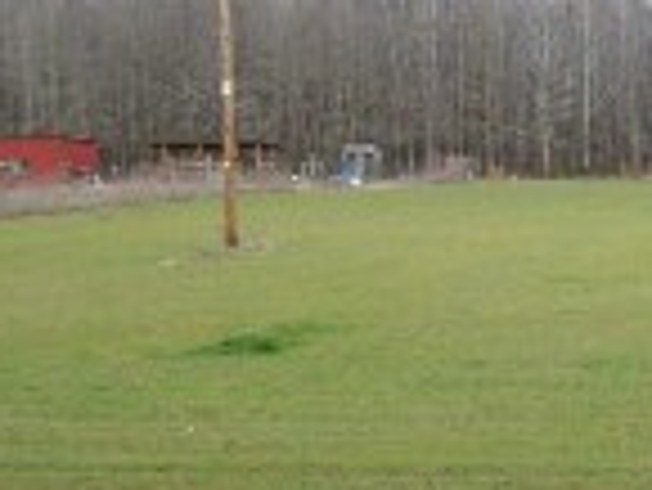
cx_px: 814
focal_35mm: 124
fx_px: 2338
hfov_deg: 15.2
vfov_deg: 12.0
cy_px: 232
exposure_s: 1/429
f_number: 2.7
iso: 80
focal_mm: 6
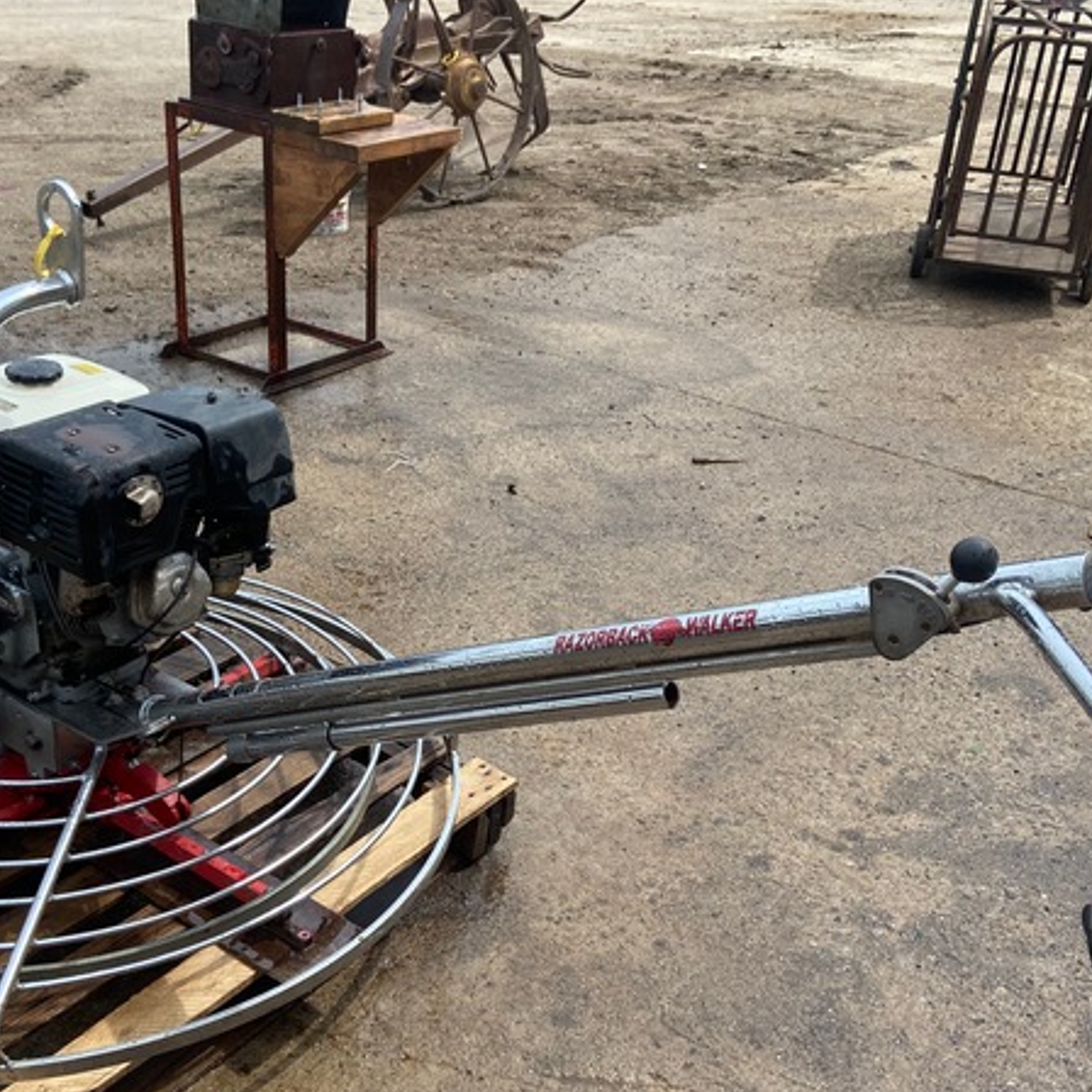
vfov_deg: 40.9
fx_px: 1463
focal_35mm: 41
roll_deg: -4.7
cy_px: 587
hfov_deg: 40.9
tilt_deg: -28.9
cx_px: 531
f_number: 1.8
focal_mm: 4.25
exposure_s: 1/1927
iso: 32
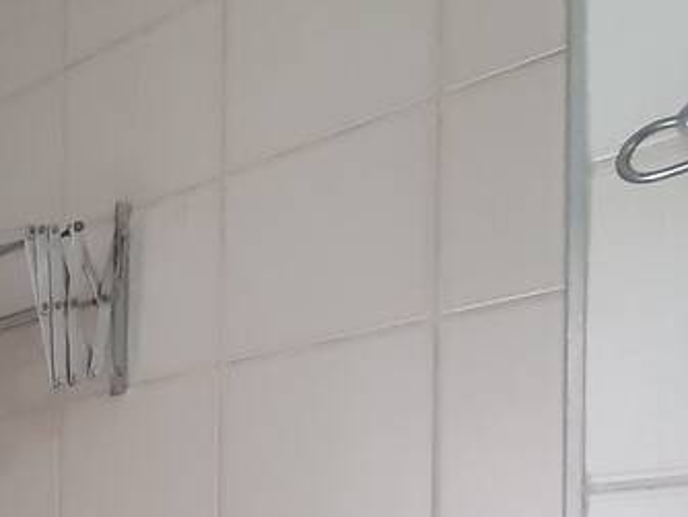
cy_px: 616
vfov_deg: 23.9
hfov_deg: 22.1
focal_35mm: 56
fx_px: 1114
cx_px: -529
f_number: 2.2
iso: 320
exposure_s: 1/40
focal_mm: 1.8
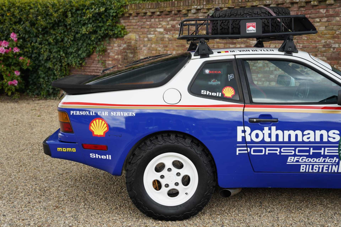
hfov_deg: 39.1
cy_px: 114
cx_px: 170
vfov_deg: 26.6
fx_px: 480
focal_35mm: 51
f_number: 5.6
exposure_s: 1/60
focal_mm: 50.7
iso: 100
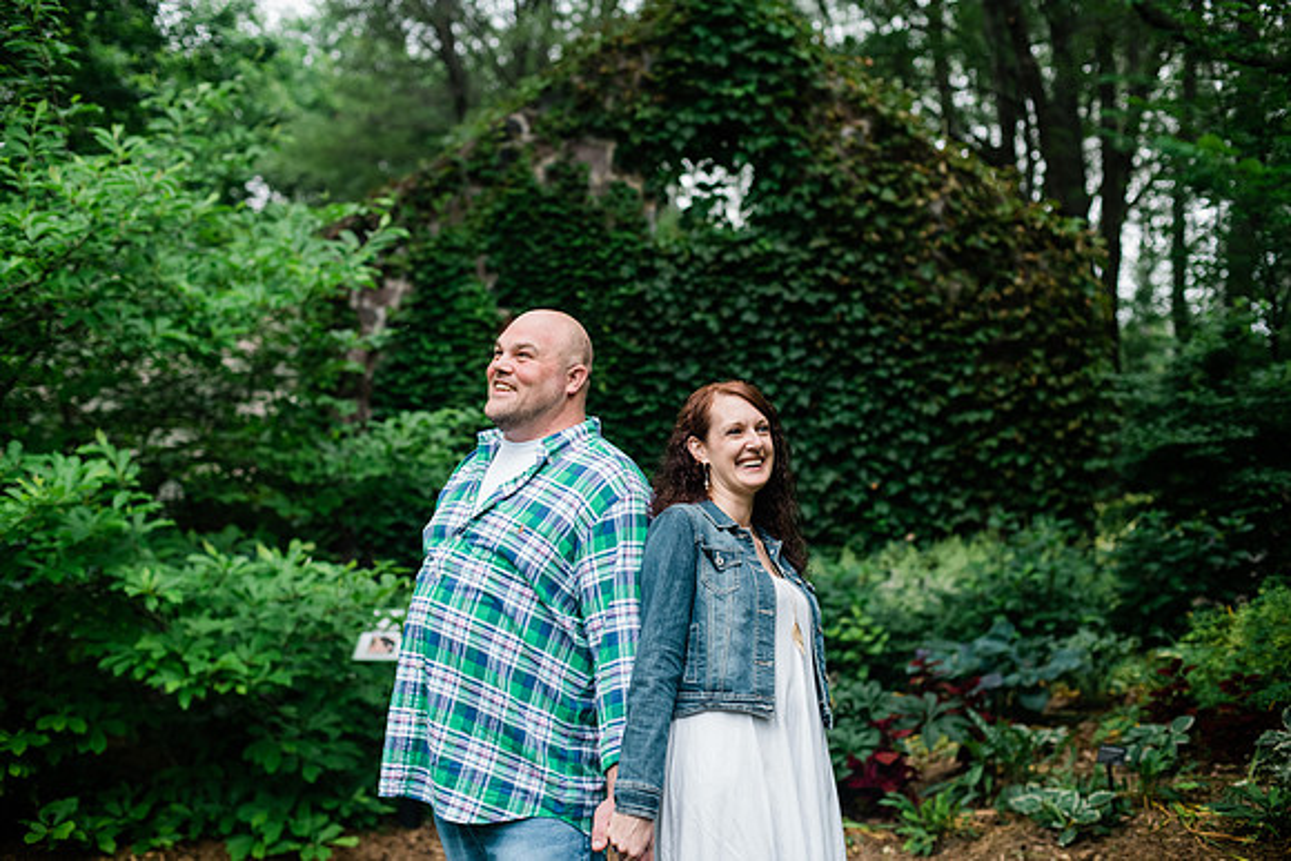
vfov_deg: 27.0
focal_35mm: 50
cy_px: 430
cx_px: 646
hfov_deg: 39.6
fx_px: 1793
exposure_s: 1/160
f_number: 2.8
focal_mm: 50
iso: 640
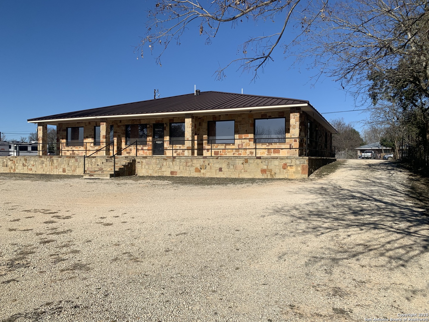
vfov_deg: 53.1
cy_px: 161
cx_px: 214
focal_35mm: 26
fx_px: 322
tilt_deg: -0.9
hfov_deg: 67.3
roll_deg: +0.1
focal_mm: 4.25
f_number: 1.8
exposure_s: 1/3937
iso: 25
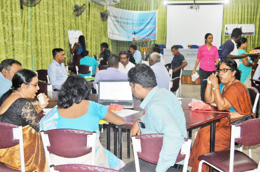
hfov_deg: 49.6
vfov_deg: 34.1
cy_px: 86
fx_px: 281
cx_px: 130
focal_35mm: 39
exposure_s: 1/60
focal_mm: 26
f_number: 4
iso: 1600
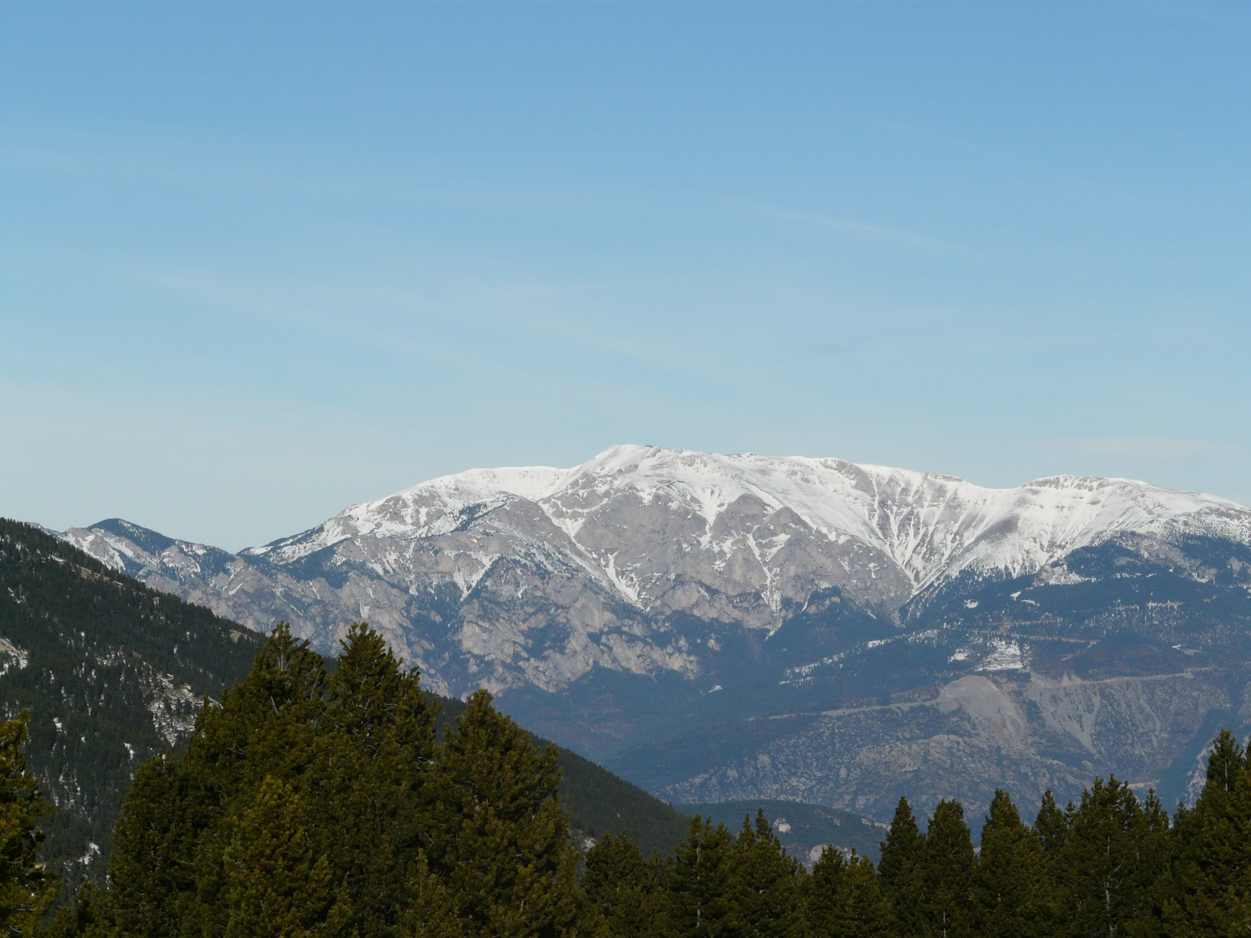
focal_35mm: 144
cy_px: 469
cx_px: 626
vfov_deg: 10.3
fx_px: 5204
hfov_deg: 13.7
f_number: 8
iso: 100
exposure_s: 1/500
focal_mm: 23.7
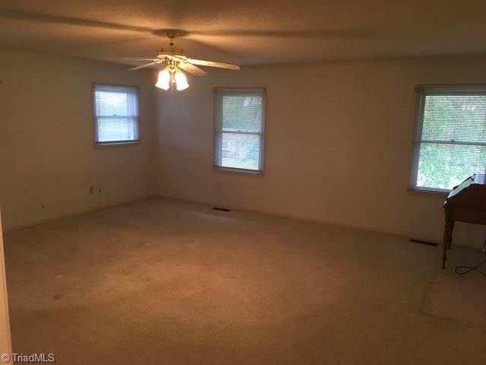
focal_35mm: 29
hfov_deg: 61.7
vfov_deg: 48.2
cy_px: 182
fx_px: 407
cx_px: 243
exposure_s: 1/30
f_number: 2.2
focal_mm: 4.15
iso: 100
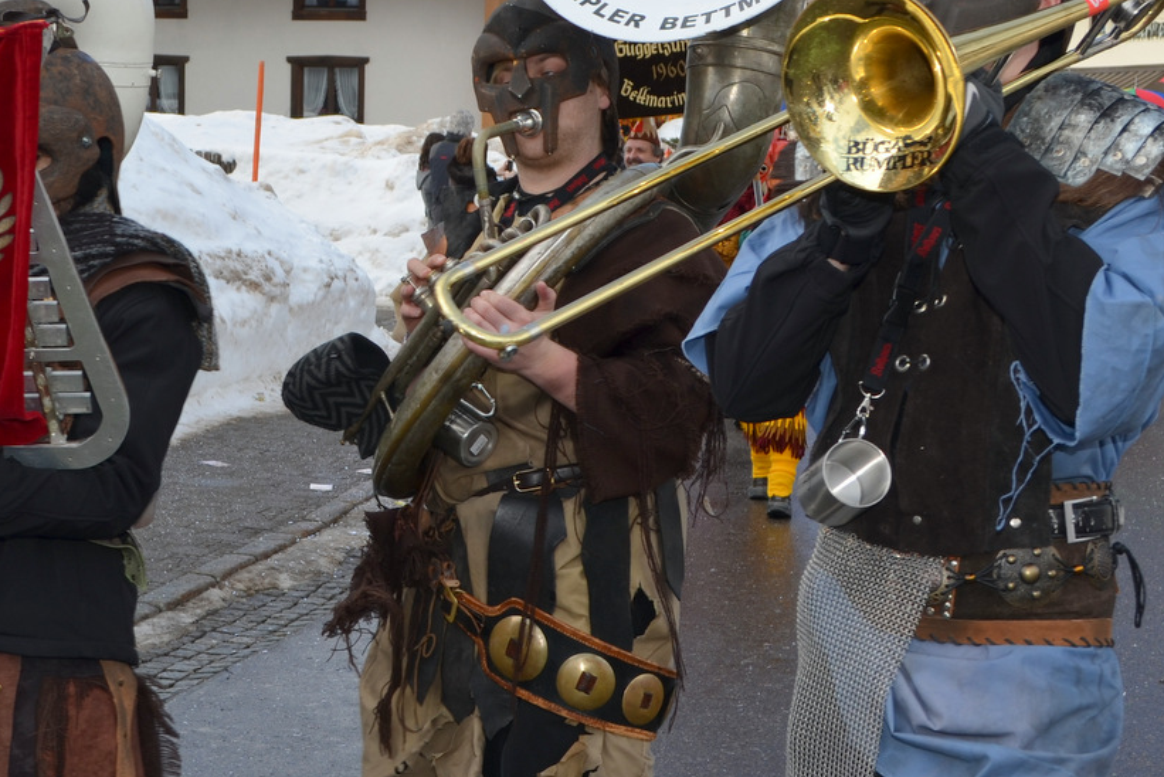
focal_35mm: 76
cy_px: 305
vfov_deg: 17.9
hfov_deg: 26.1
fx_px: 2458
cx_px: 220
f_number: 8
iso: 100
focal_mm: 26
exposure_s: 1/200
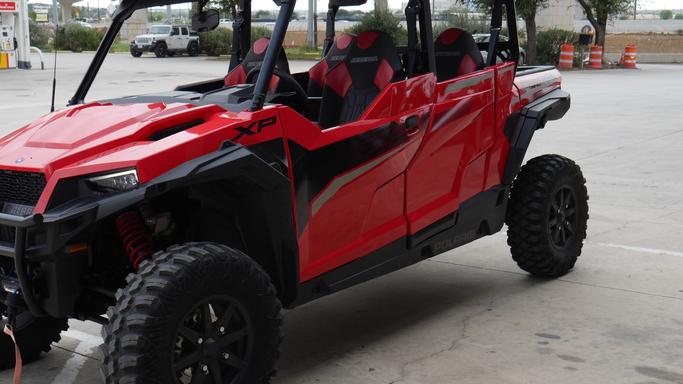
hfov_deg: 44.5
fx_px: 833
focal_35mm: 46
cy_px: 190
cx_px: 300
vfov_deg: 26.0
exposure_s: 1/160
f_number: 5
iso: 200
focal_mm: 17
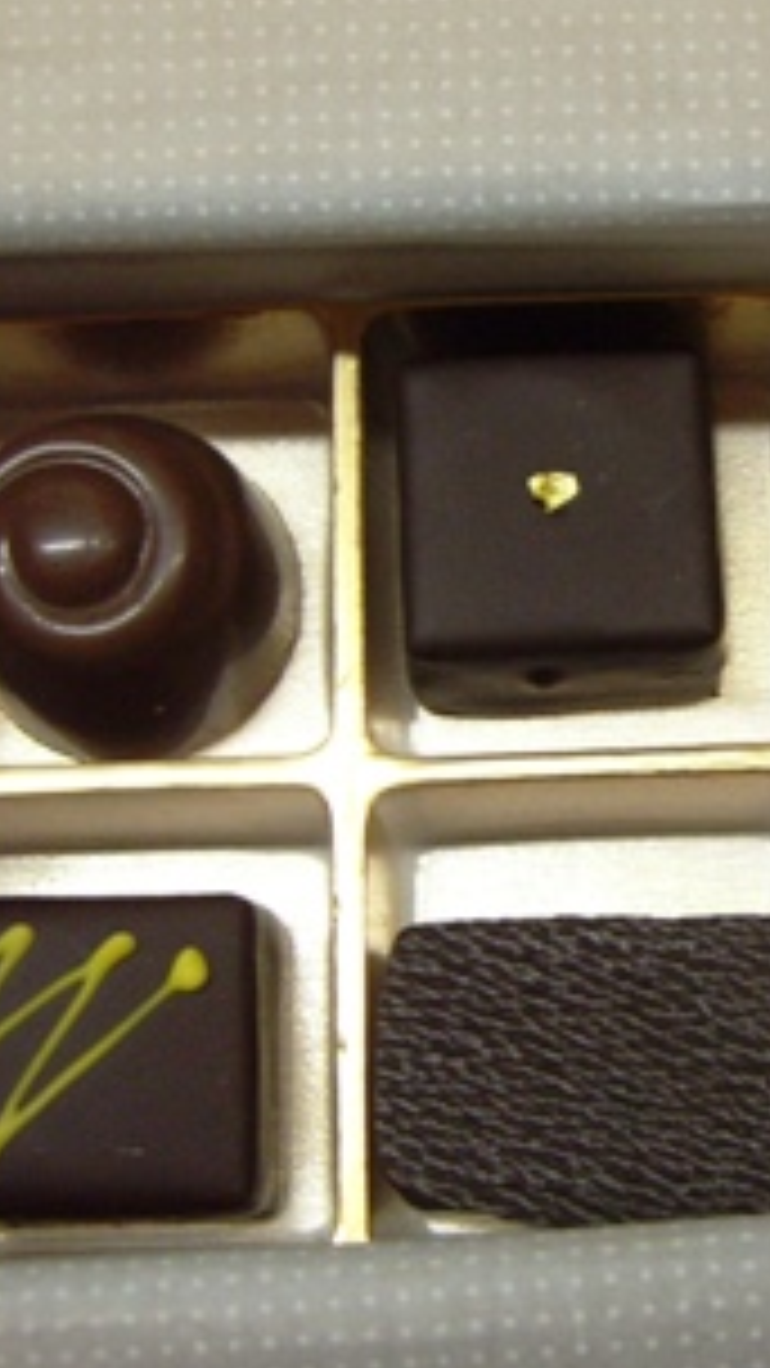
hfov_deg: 19.1
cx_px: 806
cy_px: 724
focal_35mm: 61
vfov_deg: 34.3
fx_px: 2214
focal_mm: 6.2
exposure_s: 1/20
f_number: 2.7
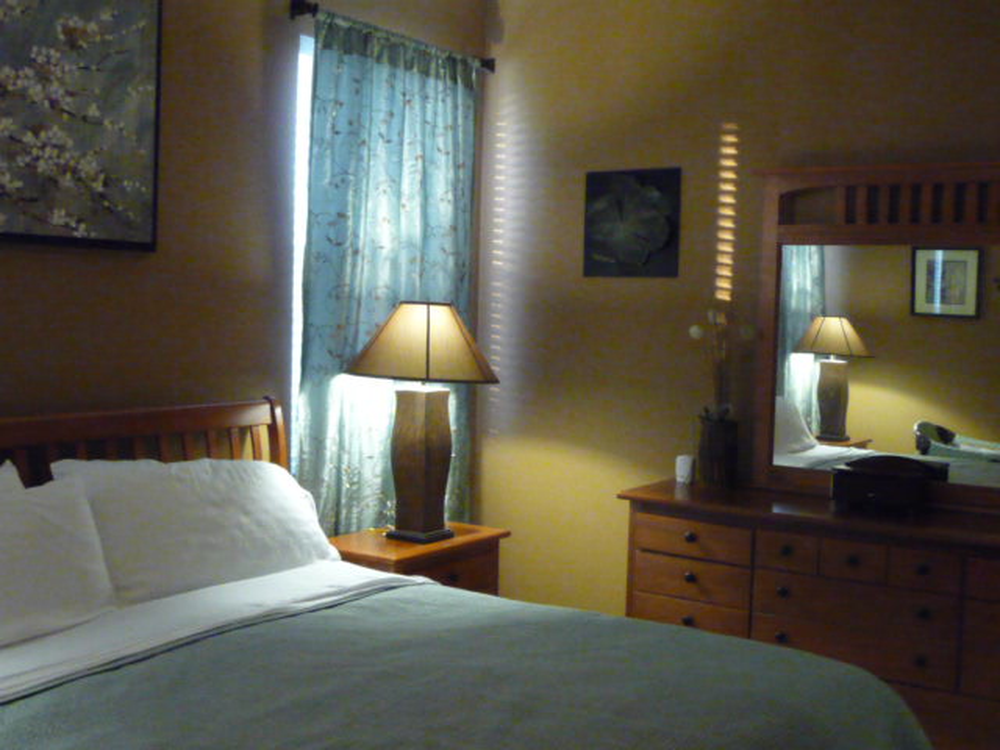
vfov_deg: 36.0
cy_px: 375
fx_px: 1156
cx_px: 500
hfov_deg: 46.8
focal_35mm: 40
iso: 800
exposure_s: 1/15
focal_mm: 4.7
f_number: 3.3
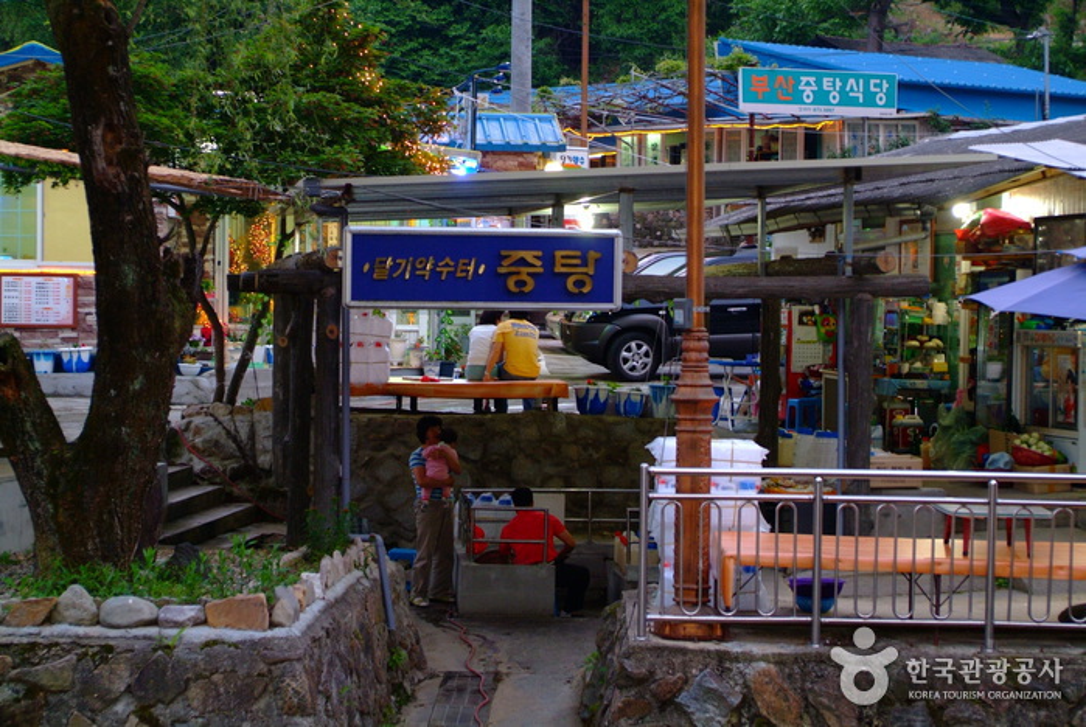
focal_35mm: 87
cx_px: 543
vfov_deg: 15.8
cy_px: 364
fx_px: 2628
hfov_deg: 23.4
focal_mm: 58
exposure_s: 1/20
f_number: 4.8
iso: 800
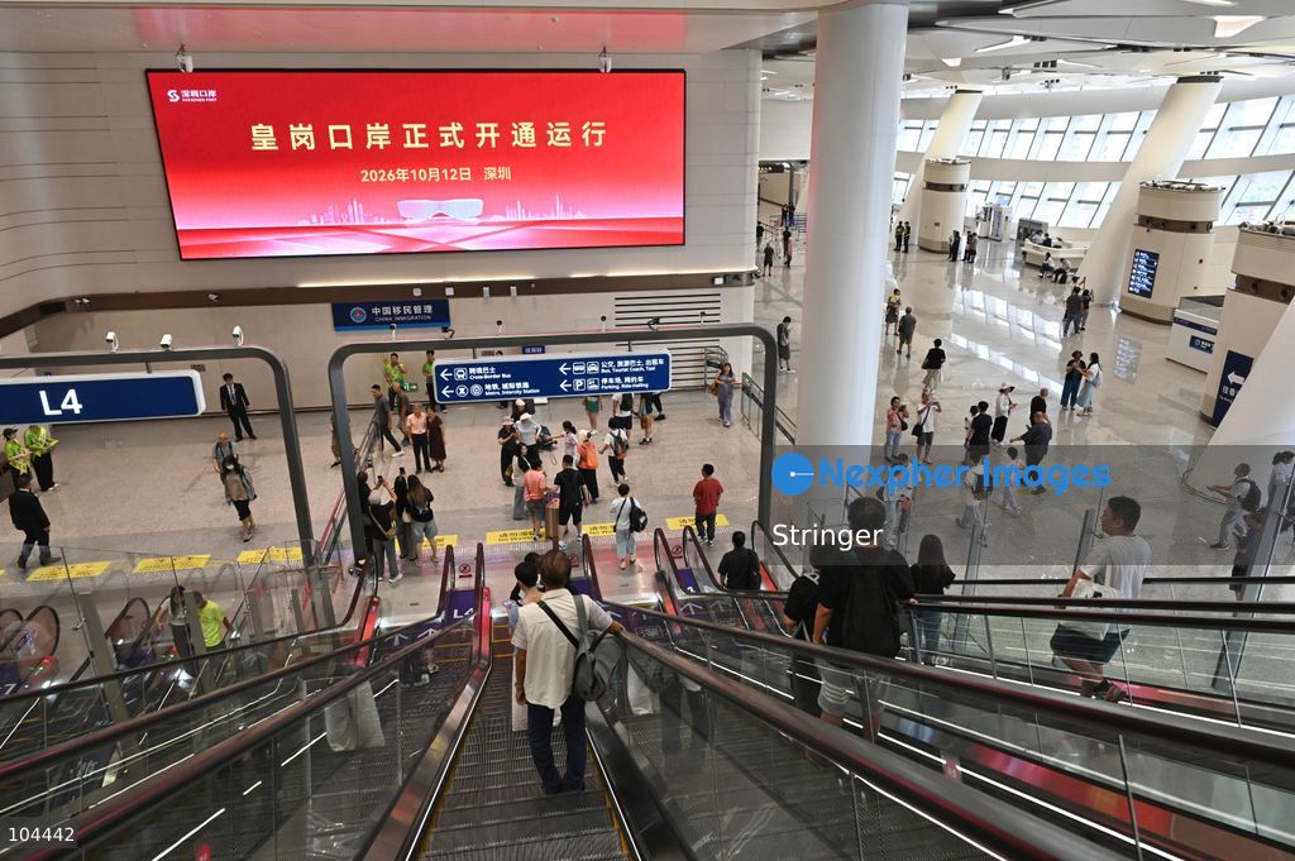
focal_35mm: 24
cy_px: 430
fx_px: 863
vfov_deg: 53.1
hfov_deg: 73.8
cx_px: 648
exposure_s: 1/160
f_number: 9
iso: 2800
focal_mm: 24
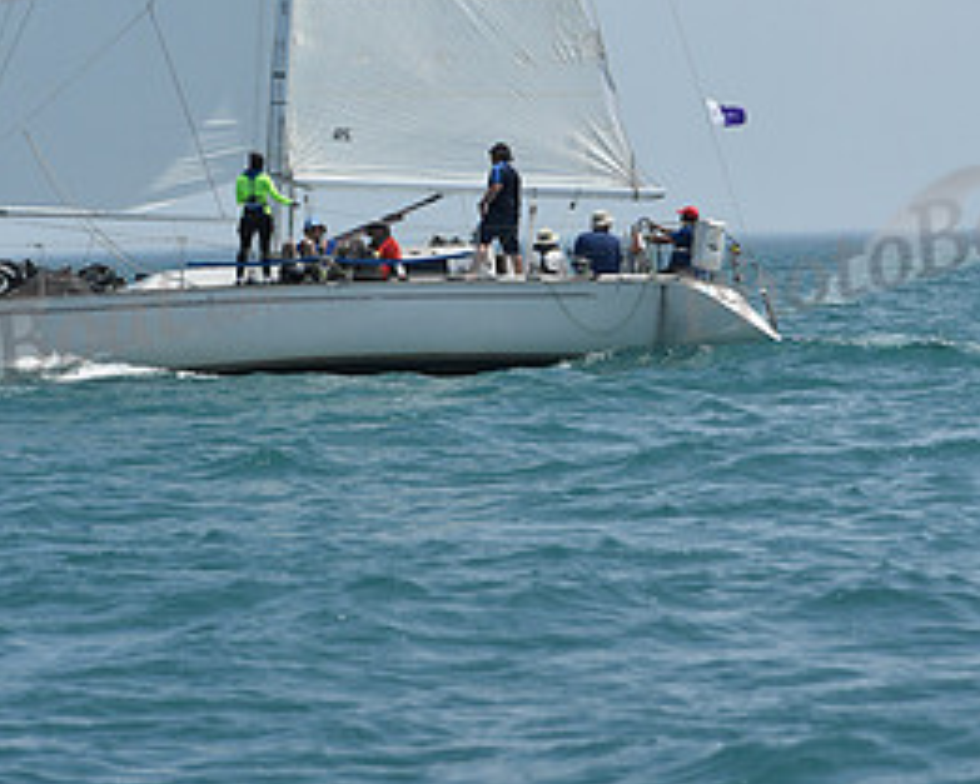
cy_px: -278
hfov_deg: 6.0
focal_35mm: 323
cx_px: 482
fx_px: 9372
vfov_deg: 4.8
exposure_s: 1/1250
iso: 250
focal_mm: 155
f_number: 9
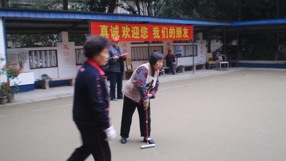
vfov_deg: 29.7
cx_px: 143
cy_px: 87
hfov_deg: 50.5
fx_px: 303
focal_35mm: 40
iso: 64
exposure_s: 1/60
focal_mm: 6.3
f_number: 3.1
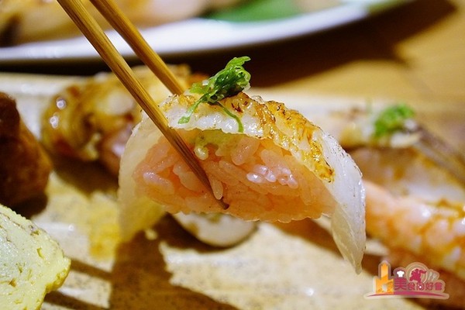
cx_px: 232
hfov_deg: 31.9
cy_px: 155
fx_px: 814
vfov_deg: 21.6
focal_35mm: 63
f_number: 4.5
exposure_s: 1/80
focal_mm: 42
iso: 5000
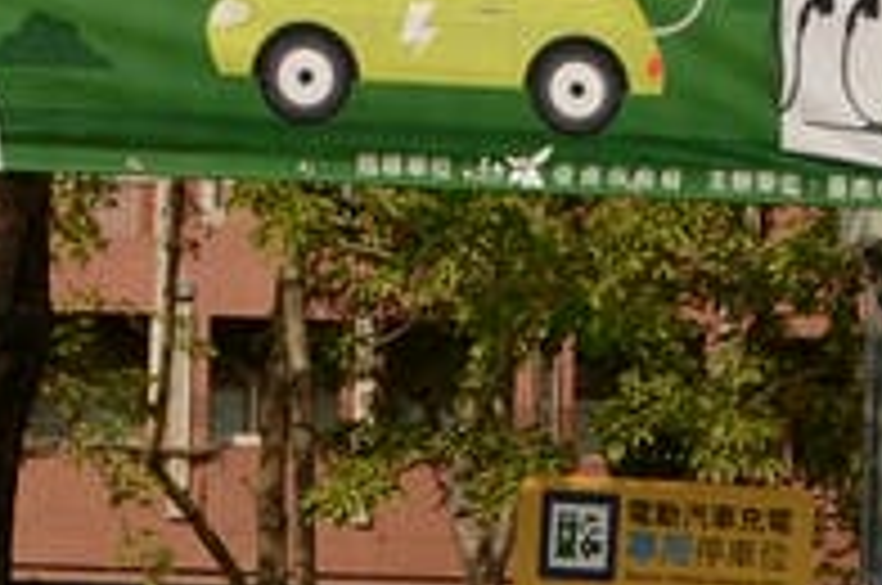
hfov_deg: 14.9
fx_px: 3057
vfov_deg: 10.5
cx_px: -540
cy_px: 909
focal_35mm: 125
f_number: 9
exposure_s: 1/320
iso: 100
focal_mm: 18
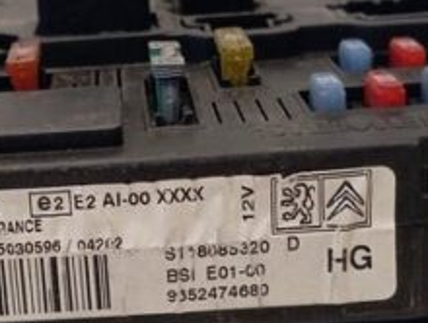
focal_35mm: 89
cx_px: 109
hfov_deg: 21.8
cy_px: 166
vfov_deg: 16.7
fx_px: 1103
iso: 731
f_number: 1.8
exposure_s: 1/20
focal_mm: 4.22
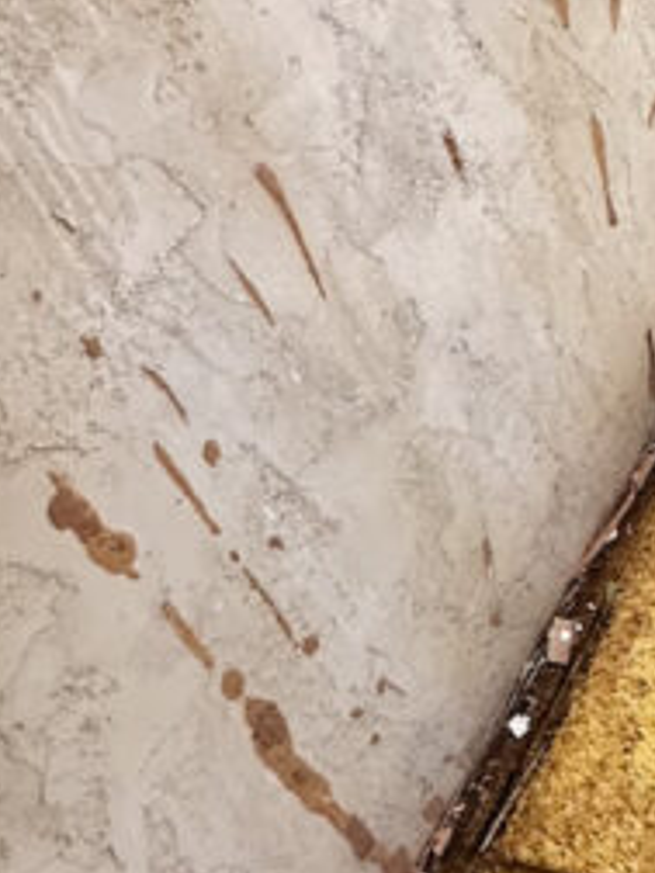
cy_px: 357
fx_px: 1438
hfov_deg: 23.3
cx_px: 804
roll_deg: +11.2
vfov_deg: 33.7
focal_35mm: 57
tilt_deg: -44.8
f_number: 2.2
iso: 400
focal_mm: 2.22
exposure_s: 1/83
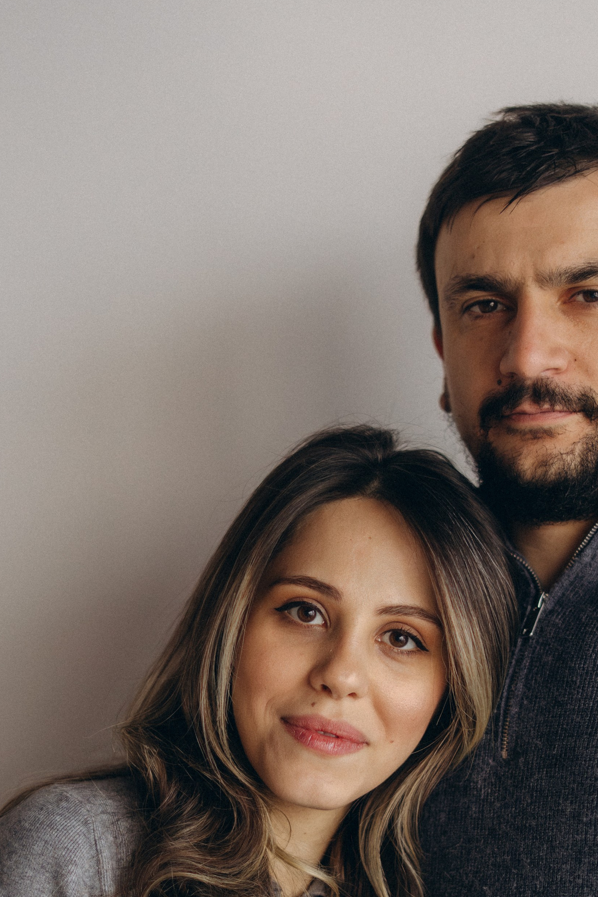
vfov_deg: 24.3
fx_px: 2068
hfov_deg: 16.4
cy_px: 641
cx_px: 419
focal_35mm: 83
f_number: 1.8
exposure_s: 1/800
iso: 2000
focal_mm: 50
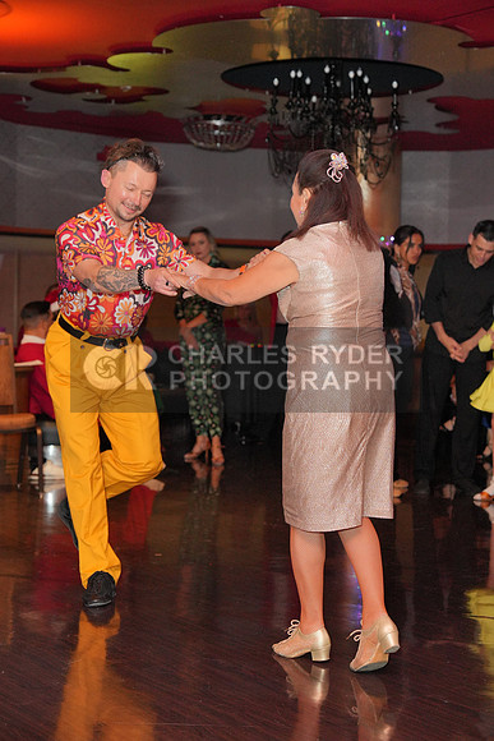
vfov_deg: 32.9
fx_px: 1255
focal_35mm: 61
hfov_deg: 22.3
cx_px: 247
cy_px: 370
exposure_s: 1/200
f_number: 4
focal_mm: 61
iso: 4000
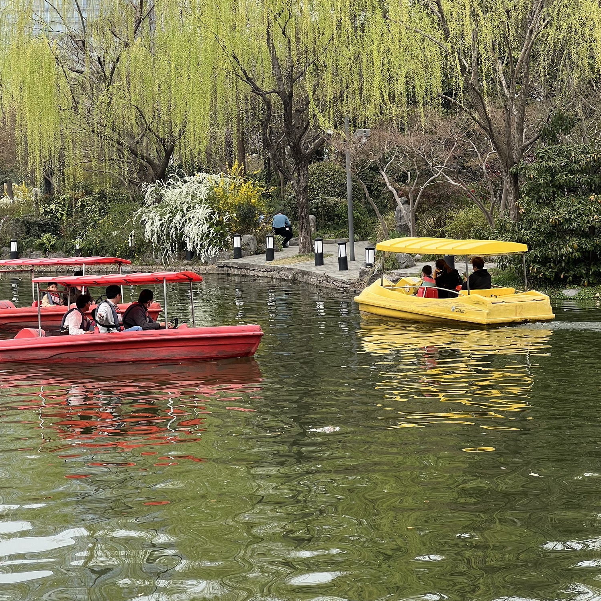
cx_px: 300
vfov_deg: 19.0
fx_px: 1787
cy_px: 212
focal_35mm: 91
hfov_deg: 19.1
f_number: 2.8
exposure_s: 1/211
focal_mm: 9
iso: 32
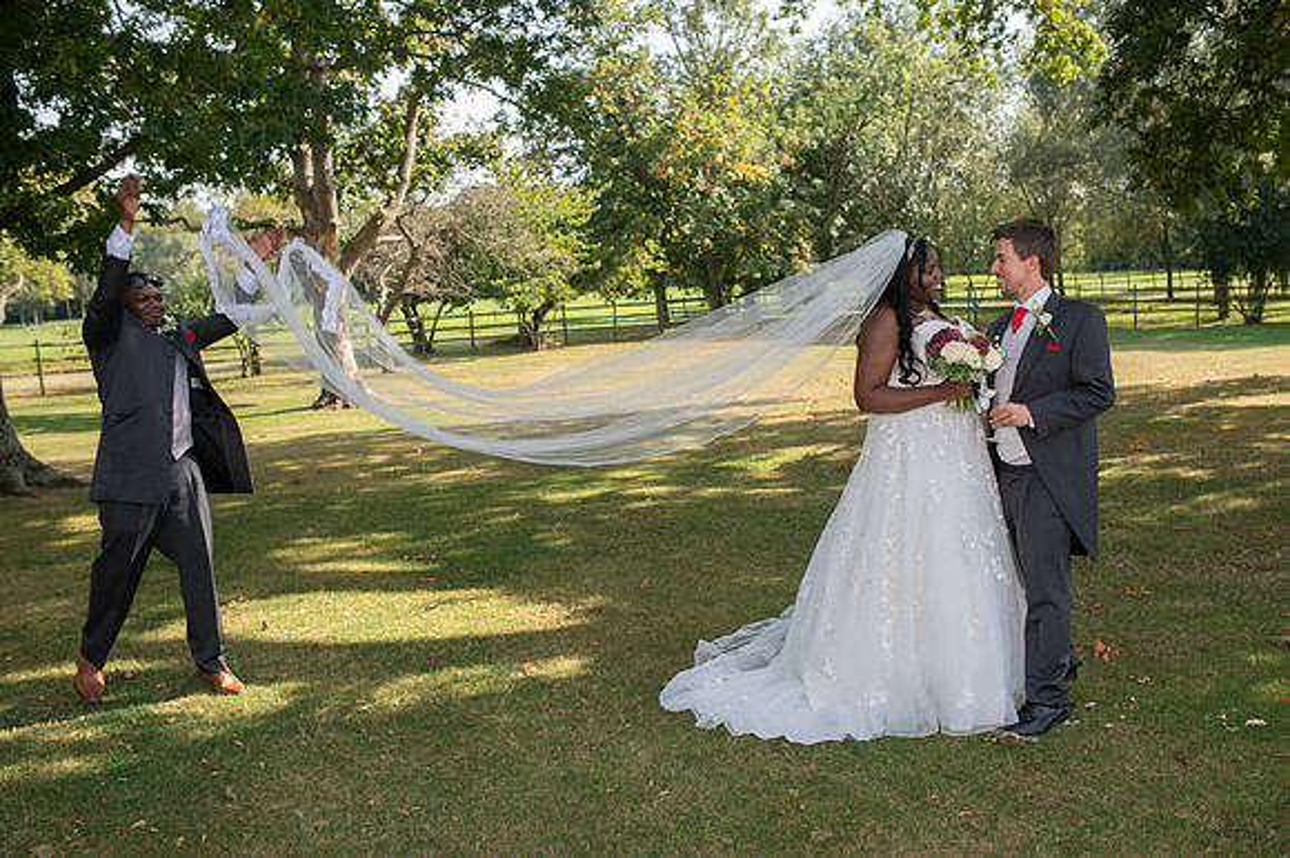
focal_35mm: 35
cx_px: 645
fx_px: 1253
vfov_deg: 37.8
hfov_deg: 54.5
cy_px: 429
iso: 100
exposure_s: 1/250
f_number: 4
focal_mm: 35
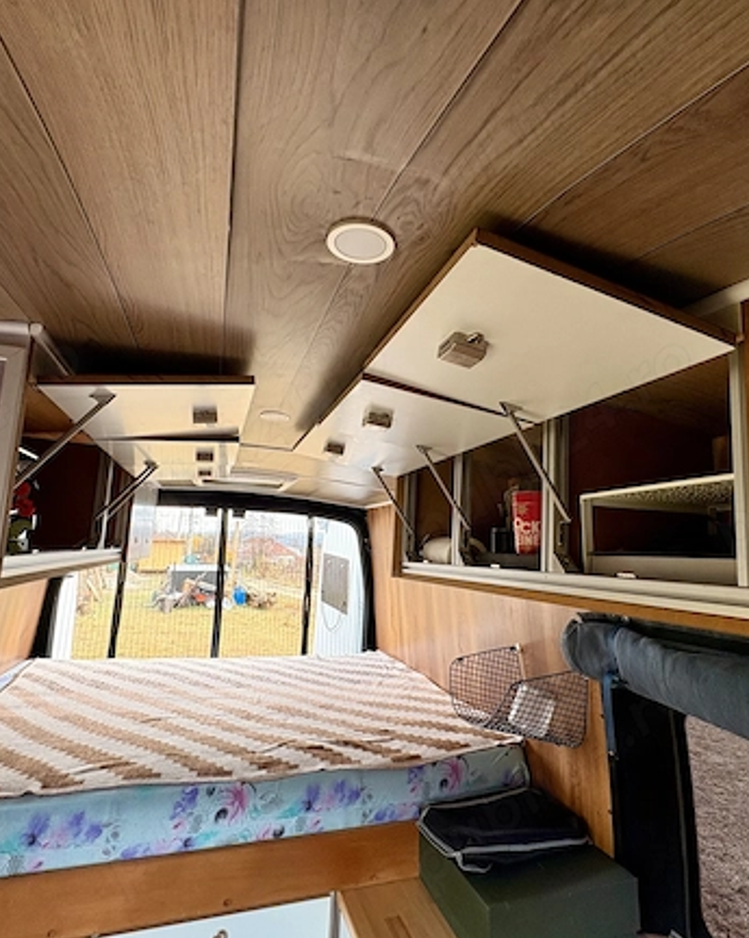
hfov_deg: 70.7
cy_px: 471
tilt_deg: +7.8
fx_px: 527
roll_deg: -0.3
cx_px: 397
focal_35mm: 19
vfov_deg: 83.3
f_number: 2.2
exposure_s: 1/124
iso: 80
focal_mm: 2.22
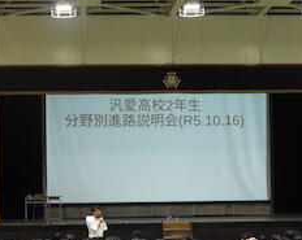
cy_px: 174
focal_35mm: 118
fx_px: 1053
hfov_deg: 16.3
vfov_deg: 13.0
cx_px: 151
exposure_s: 1/13
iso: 400
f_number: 4.5
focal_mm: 12.5
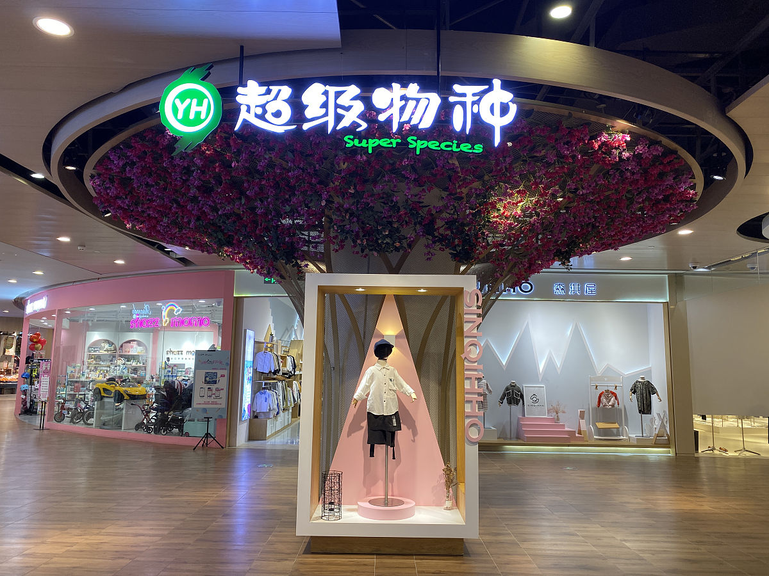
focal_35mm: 26
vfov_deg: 53.1
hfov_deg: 67.3
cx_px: 384
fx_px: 578
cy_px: 288
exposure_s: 1/100
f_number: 1.8
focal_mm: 4.2
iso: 125
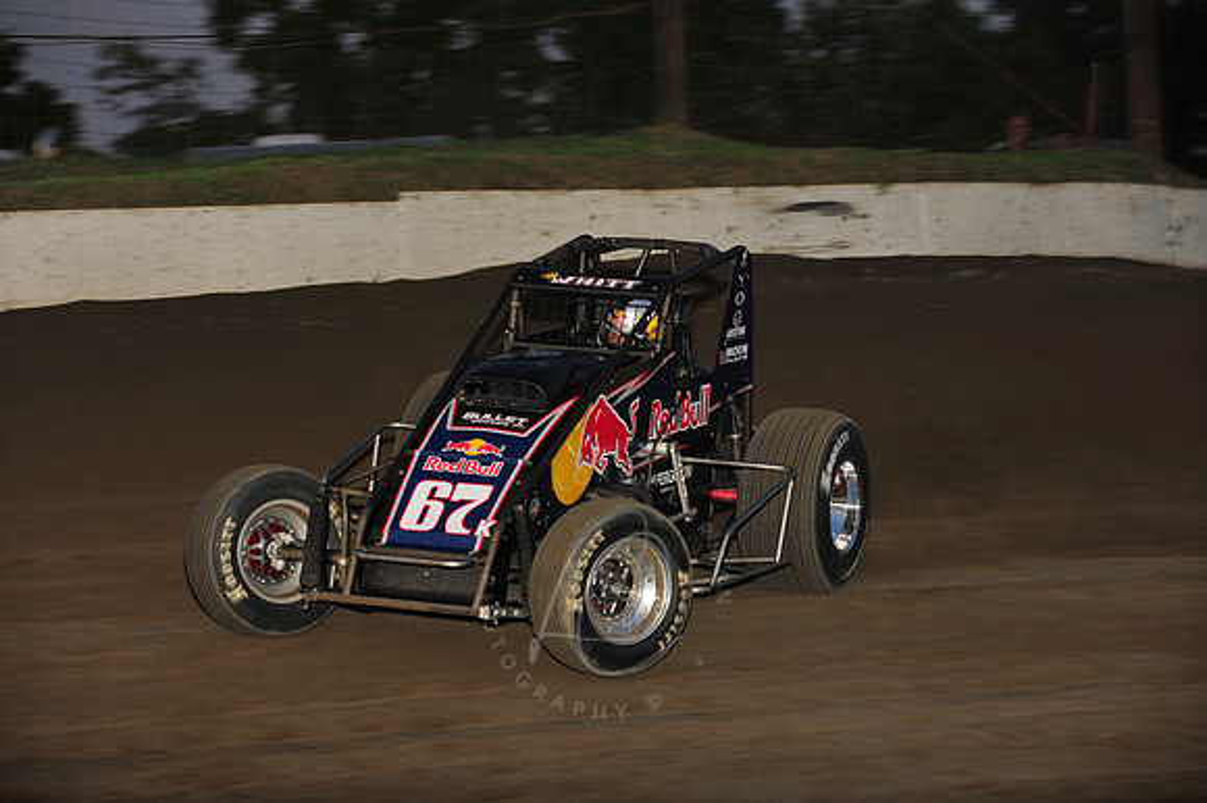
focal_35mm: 145
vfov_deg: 9.5
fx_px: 4859
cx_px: 604
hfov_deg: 14.2
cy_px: 402
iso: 800
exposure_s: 1/320
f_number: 7.1
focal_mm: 145
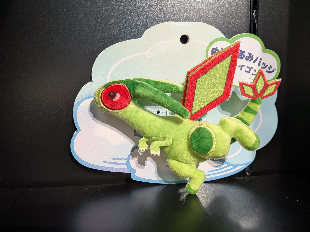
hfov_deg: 71.6
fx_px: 215
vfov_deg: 56.8
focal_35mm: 24
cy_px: 116
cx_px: 155
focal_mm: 4.53
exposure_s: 1/24
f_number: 1.7
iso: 114
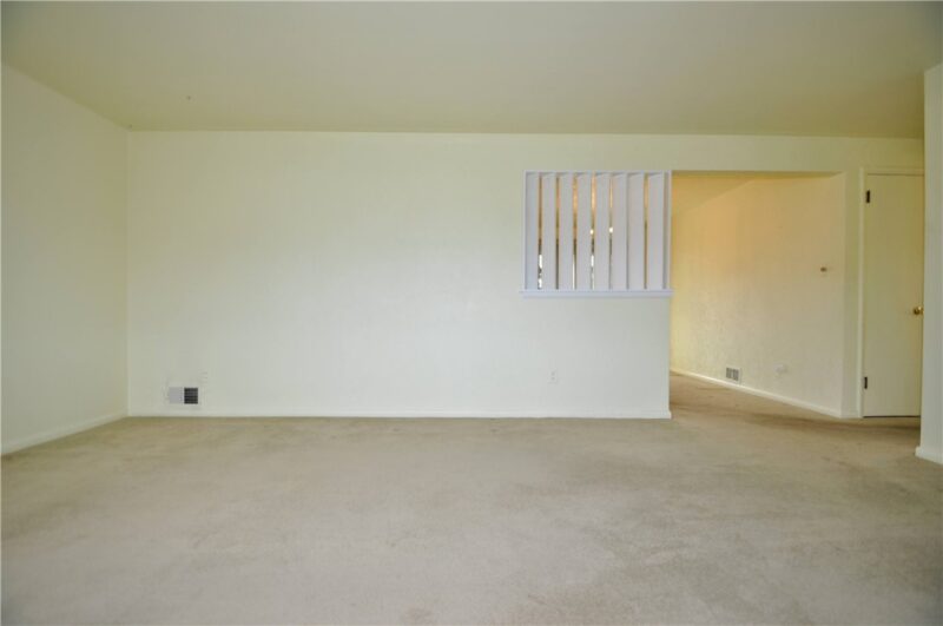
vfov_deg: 77.2
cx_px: 472
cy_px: 313
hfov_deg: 100.5
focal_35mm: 15
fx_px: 392
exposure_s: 1/60
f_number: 4.5
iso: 320
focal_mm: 10
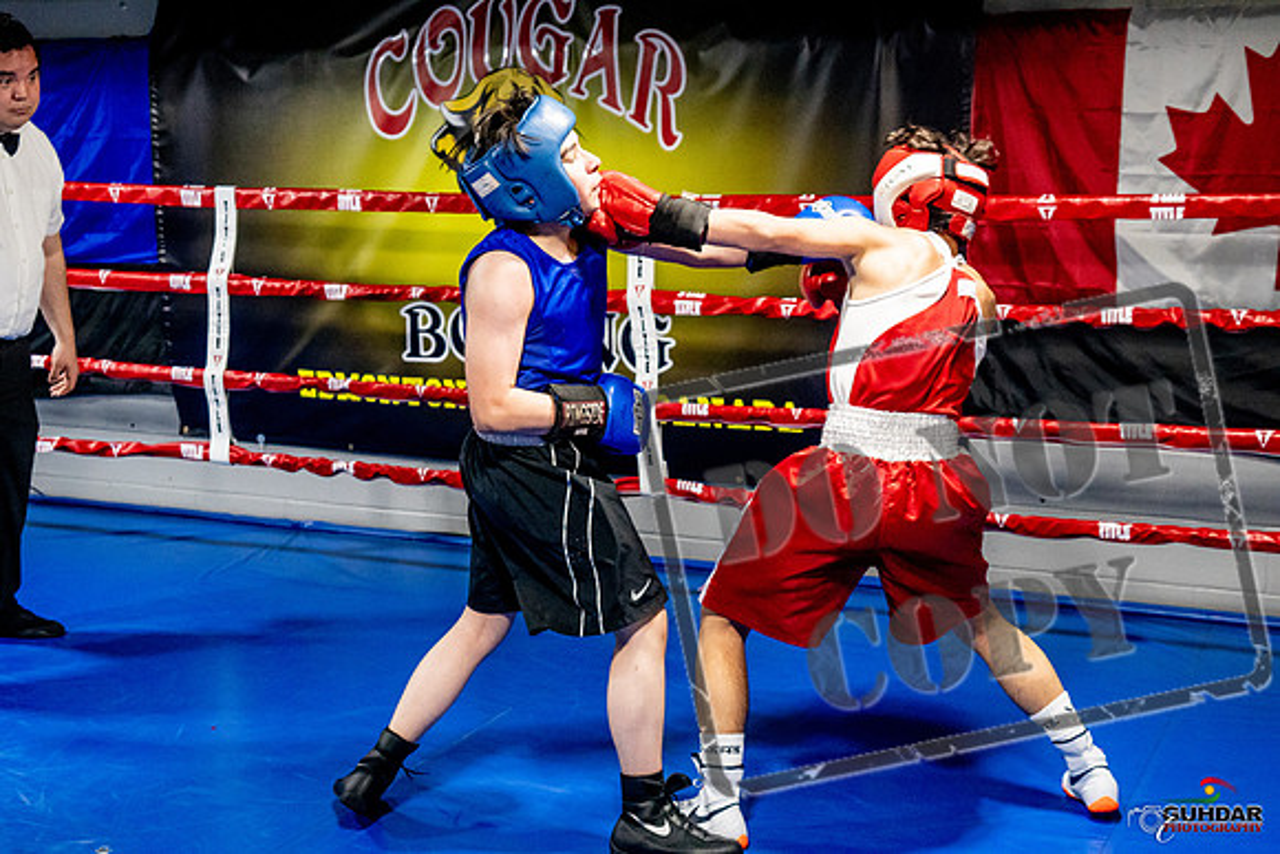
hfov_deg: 38.2
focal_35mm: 52
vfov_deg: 26.0
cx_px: 640
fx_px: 1849
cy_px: 427
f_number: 2.8
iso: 5000
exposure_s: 1/800
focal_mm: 35
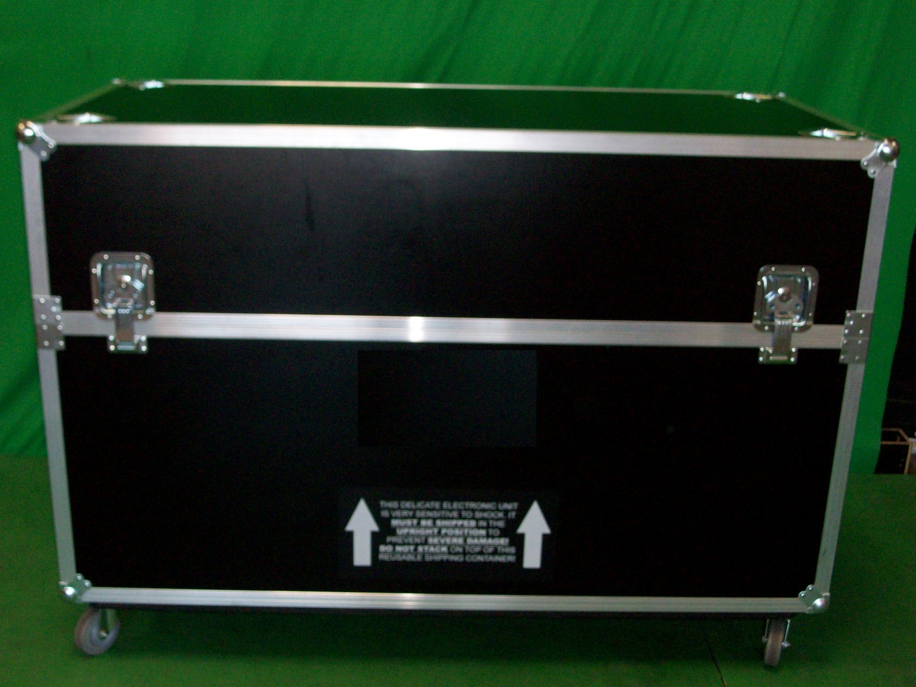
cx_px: 458
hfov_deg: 44.8
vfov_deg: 34.3
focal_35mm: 42
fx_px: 1111
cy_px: 344
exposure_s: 1/65.1
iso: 160
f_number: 3.2
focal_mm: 7.1
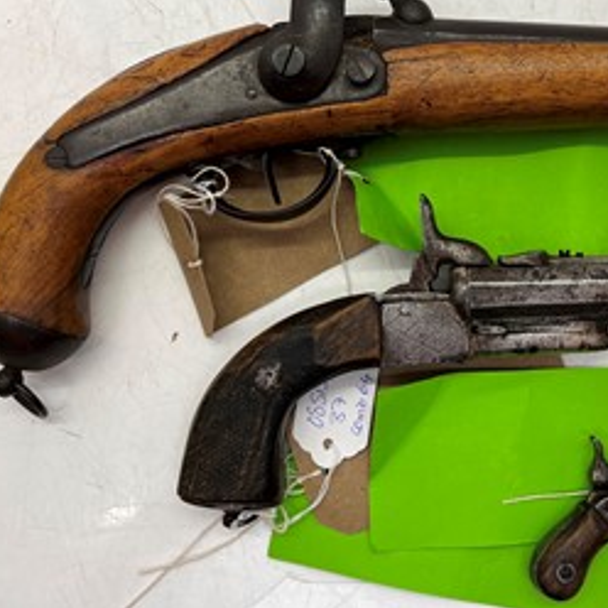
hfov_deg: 44.1
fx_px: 735
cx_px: 419
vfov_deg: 44.7
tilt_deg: -83.9
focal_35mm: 37
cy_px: 245
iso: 50
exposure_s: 1/100
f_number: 1.6
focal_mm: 5.1
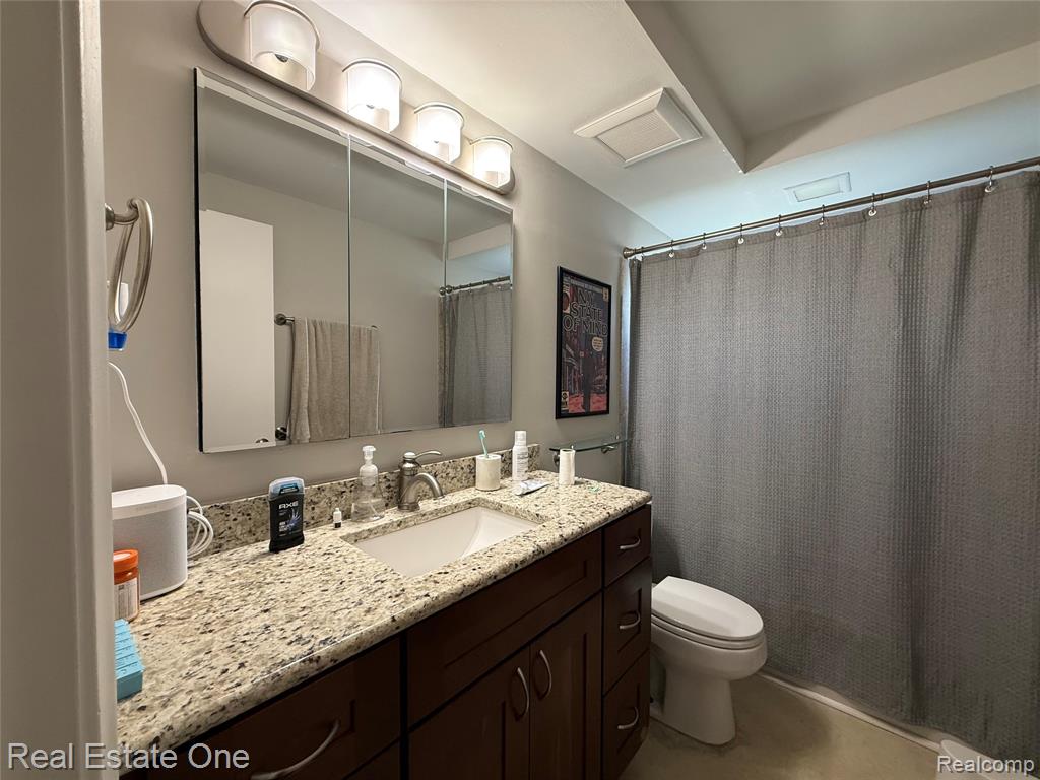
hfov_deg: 102.1
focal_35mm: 14
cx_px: 520
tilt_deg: -0.5
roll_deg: -0.2
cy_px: 390
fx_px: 421
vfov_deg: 85.7
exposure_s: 1/60
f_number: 2.2
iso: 200
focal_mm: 2.22
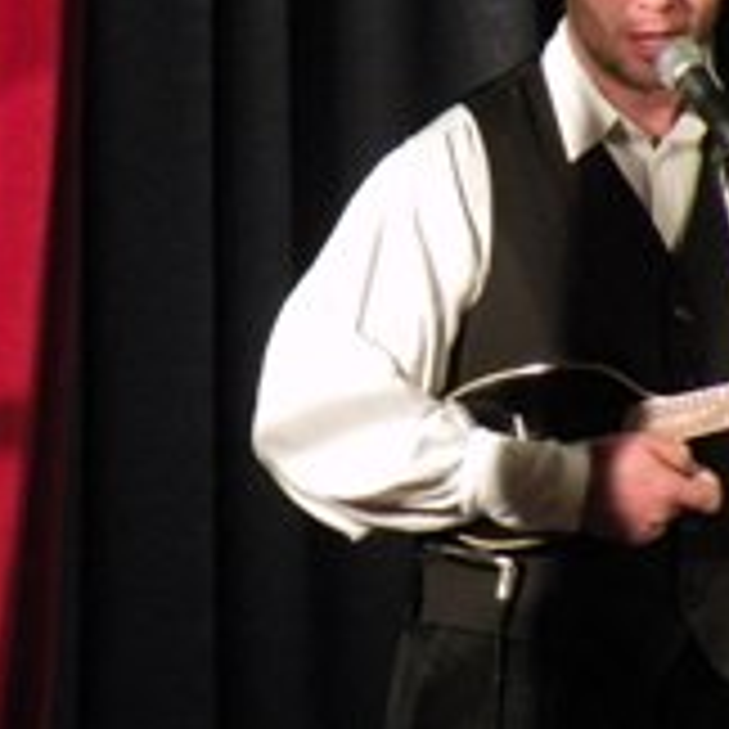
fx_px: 16631
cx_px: 423
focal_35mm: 698
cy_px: 387
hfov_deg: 2.5
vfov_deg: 2.5
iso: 400
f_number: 4.5
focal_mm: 50.7
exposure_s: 1/36.5
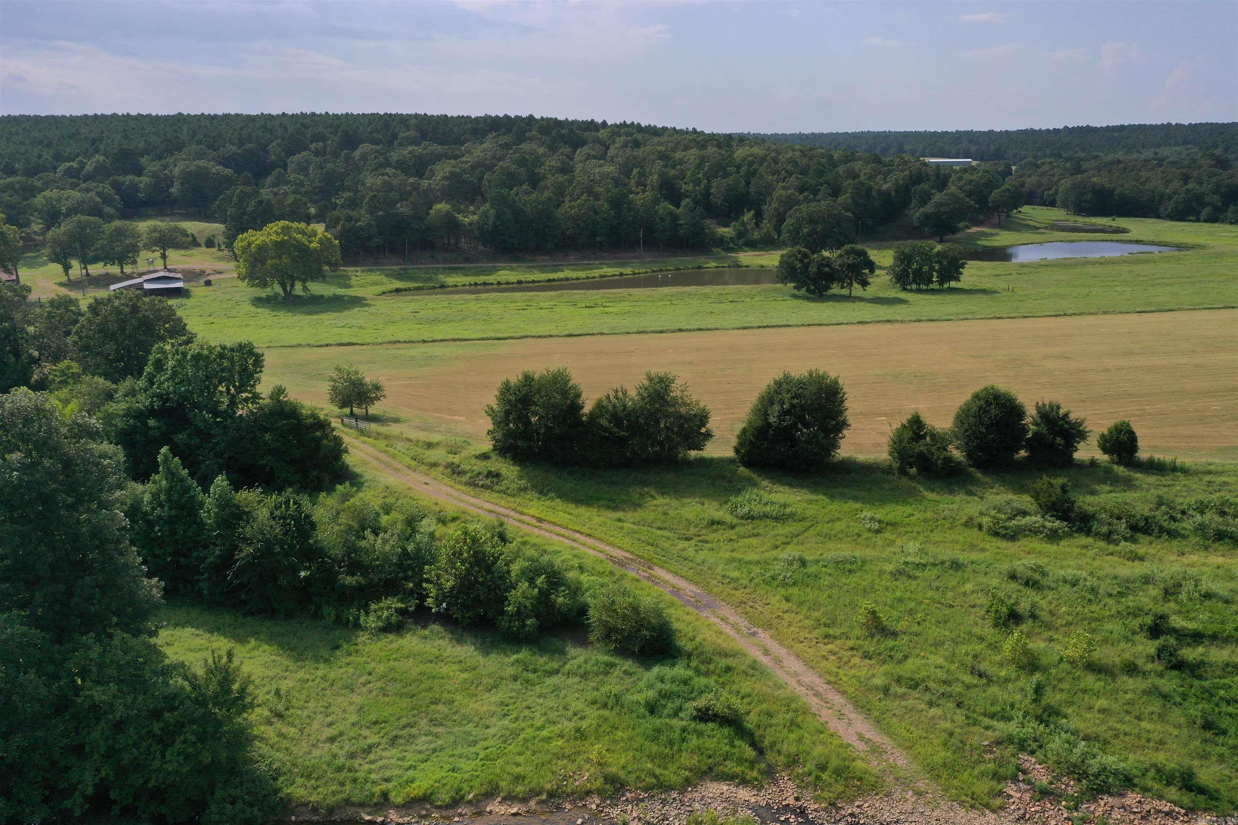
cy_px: 412
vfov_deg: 46.4
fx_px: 963
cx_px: 619
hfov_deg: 65.5
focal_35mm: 28
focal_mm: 10.26
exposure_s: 1/800
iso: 100
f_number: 6.3
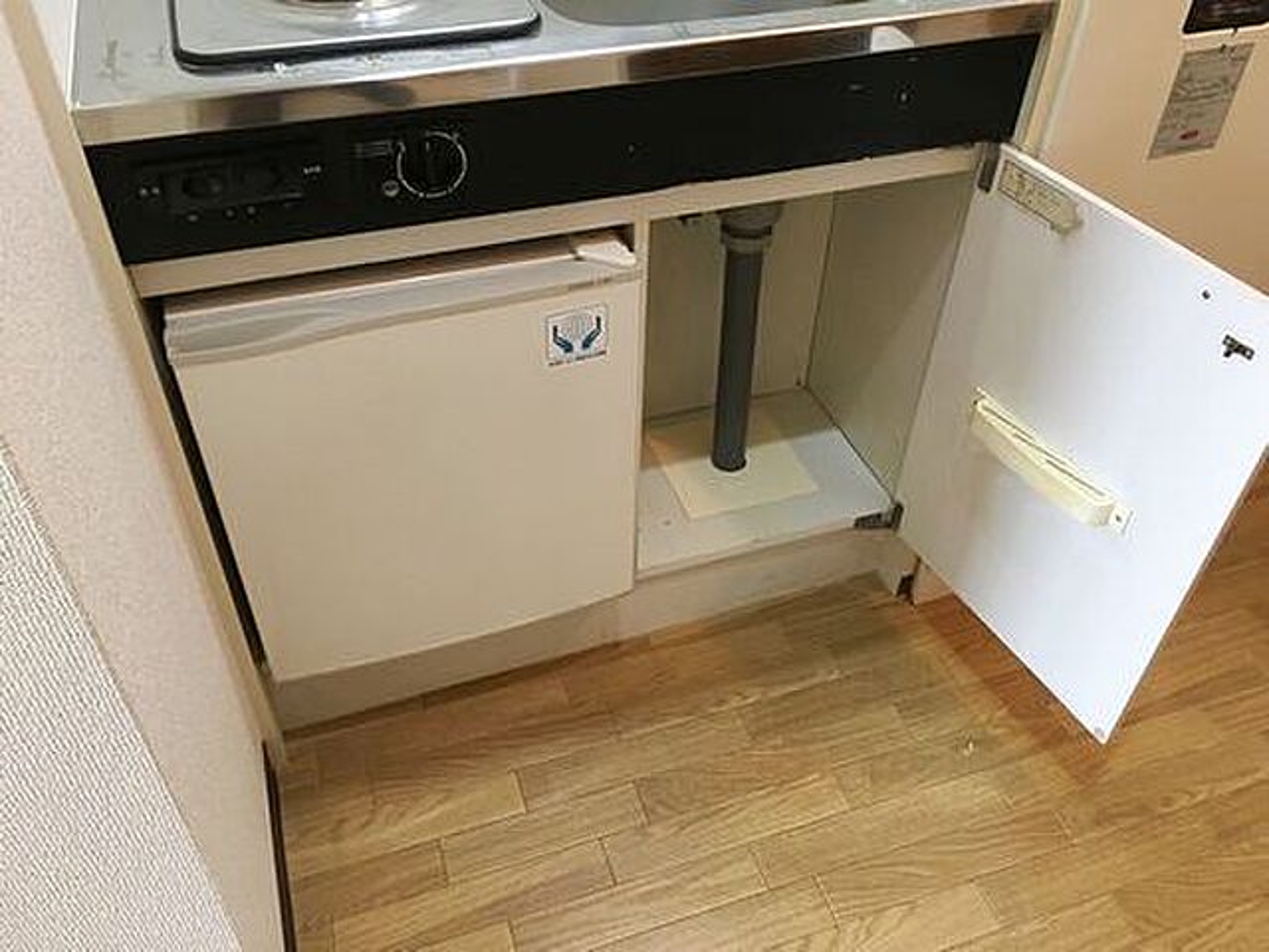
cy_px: 476
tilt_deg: -42.2
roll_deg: +0.2
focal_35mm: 29
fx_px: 1063
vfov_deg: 48.2
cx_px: 634
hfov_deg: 61.7
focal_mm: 4.15
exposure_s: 1/30
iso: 100
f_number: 2.2
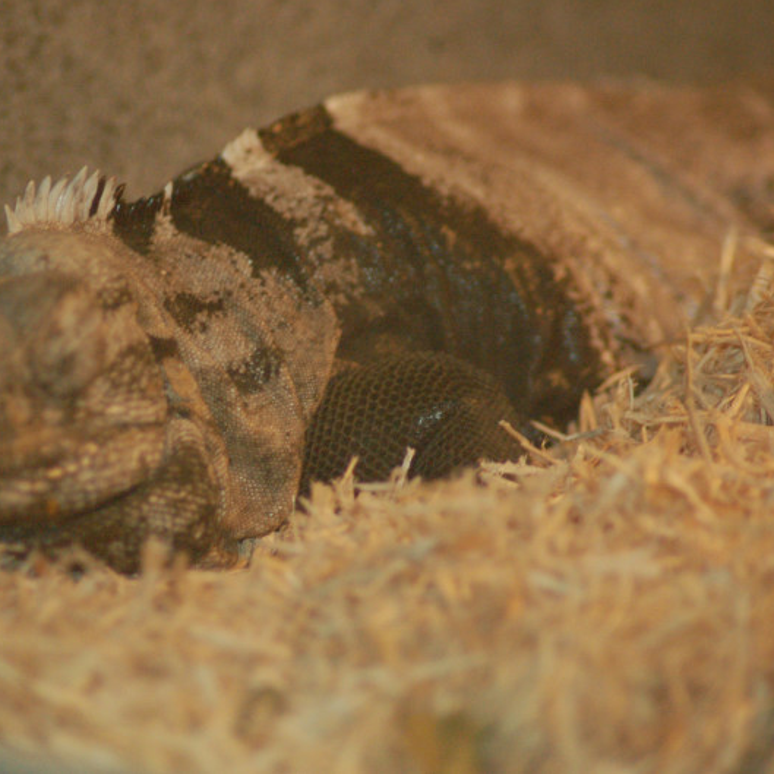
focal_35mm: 578
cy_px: 387
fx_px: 14622
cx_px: 225
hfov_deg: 3.0
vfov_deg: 3.0
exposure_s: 1/80
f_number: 6
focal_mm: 300
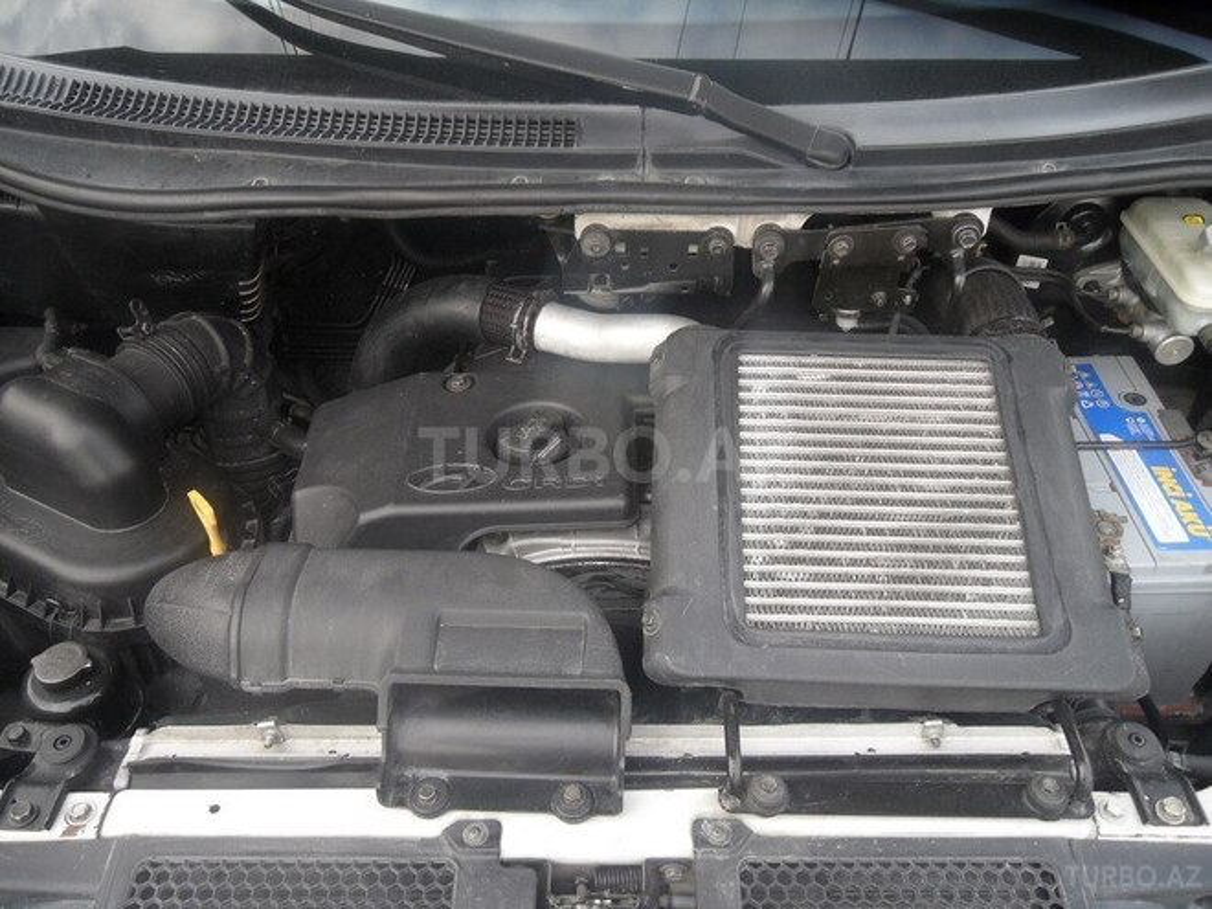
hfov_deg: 63.4
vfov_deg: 49.7
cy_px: 454
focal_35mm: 28
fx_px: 980
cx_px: 606
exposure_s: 1/45
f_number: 3.4
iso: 120
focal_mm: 5
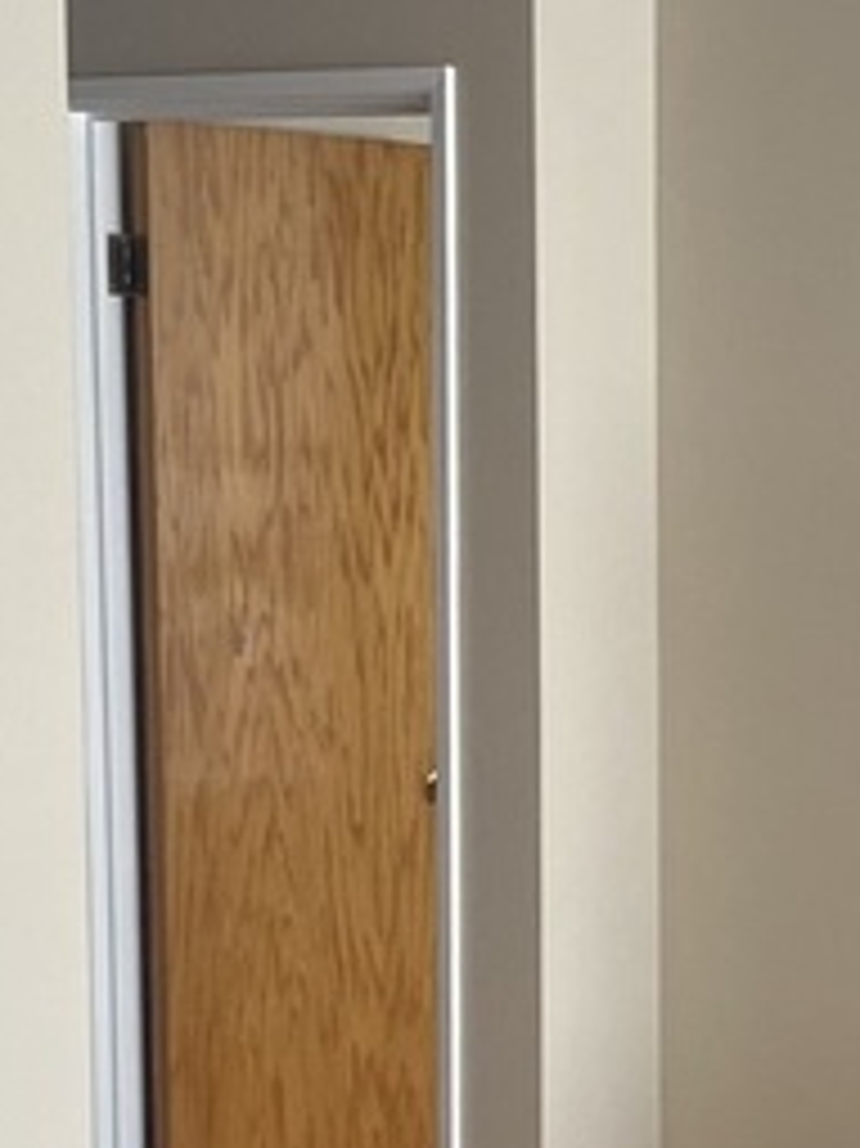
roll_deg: -0.4
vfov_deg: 17.7
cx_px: 855
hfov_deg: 13.3
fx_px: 3647
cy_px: 981
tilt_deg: -9.4
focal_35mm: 110
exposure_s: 1/102
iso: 125
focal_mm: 4.25
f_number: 1.8
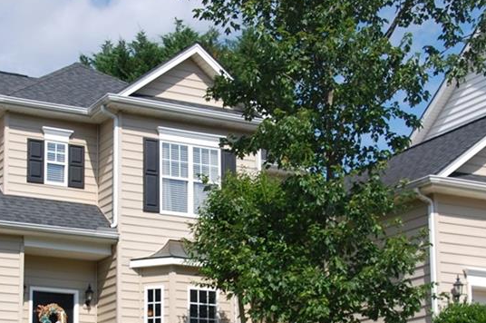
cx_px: 155
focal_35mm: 86
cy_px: 282
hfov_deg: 23.5
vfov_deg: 15.7
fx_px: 1160
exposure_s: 1/400
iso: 200
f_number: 10
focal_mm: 30
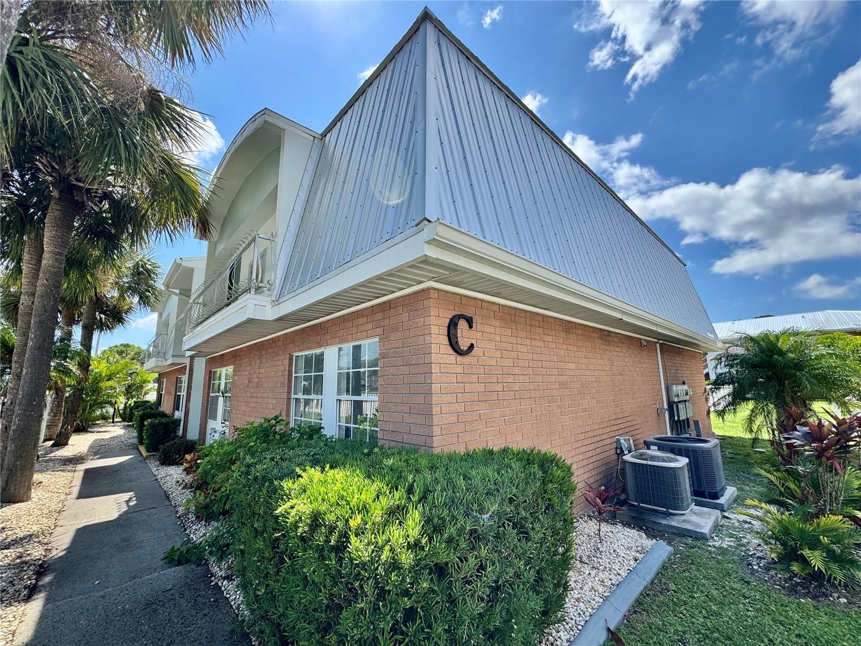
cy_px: 323
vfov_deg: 85.7
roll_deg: +2.2
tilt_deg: +10.5
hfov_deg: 102.1
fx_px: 348
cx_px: 430
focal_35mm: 14
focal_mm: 2.22
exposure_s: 1/980
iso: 40
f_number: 2.2
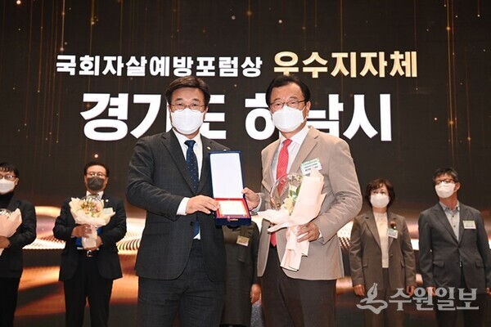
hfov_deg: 39.6
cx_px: 246
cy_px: 164
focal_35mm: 50
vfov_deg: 27.0
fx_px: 682
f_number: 4
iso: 1250
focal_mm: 50
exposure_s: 1/80
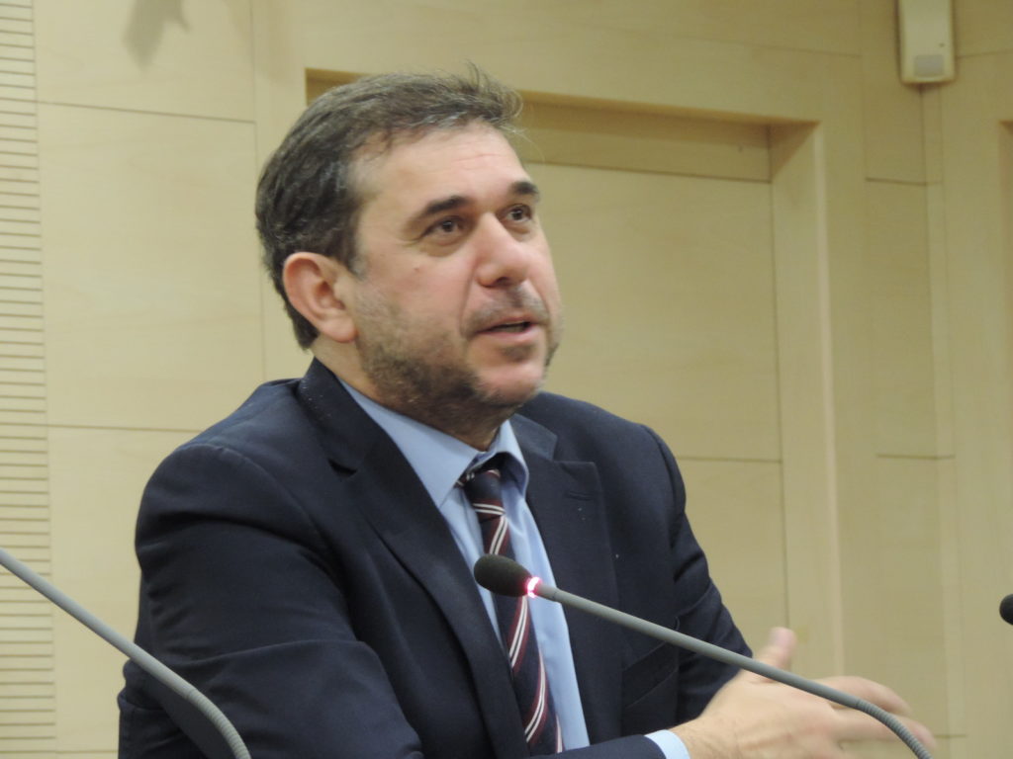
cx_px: 506
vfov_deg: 6.6
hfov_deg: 8.8
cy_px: 380
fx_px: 6584
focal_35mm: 225
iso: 800
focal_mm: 40.1
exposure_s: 1/15
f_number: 4.6
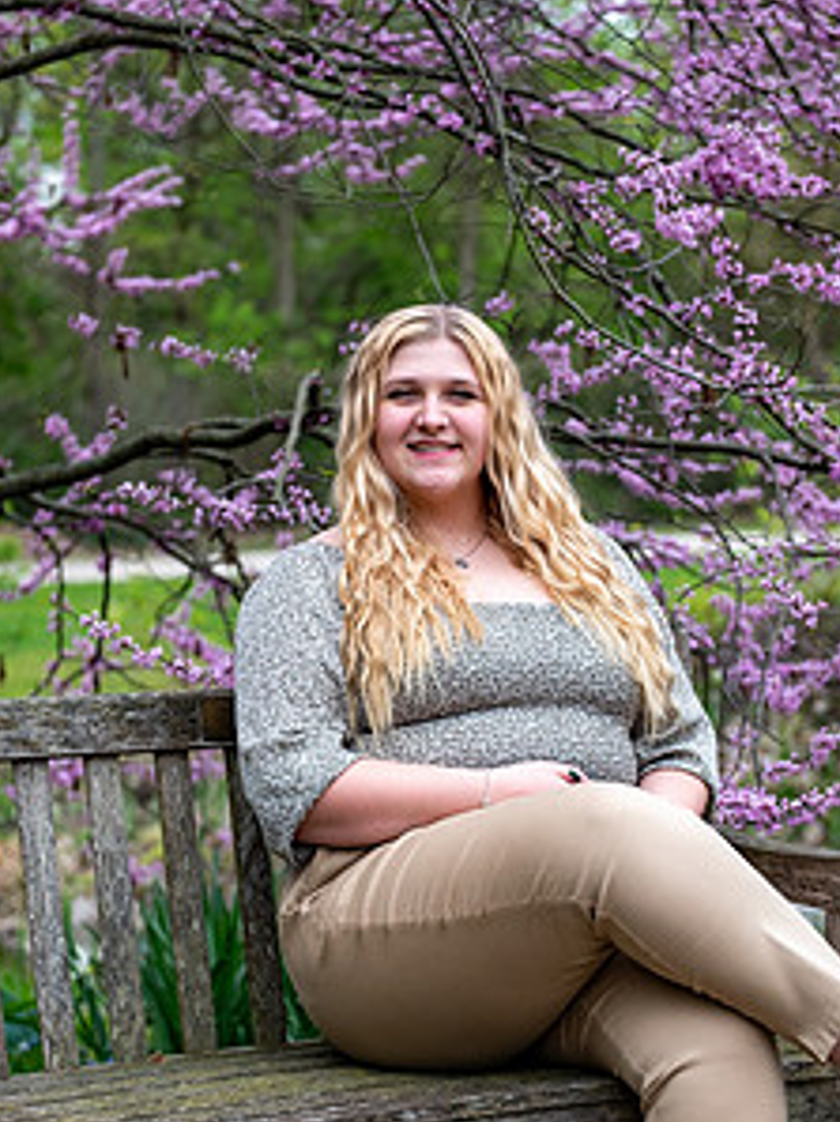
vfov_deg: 18.0
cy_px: 723
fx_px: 3532
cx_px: 512
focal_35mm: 109
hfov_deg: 13.6
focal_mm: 50
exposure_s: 1/500
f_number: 2.8
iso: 250
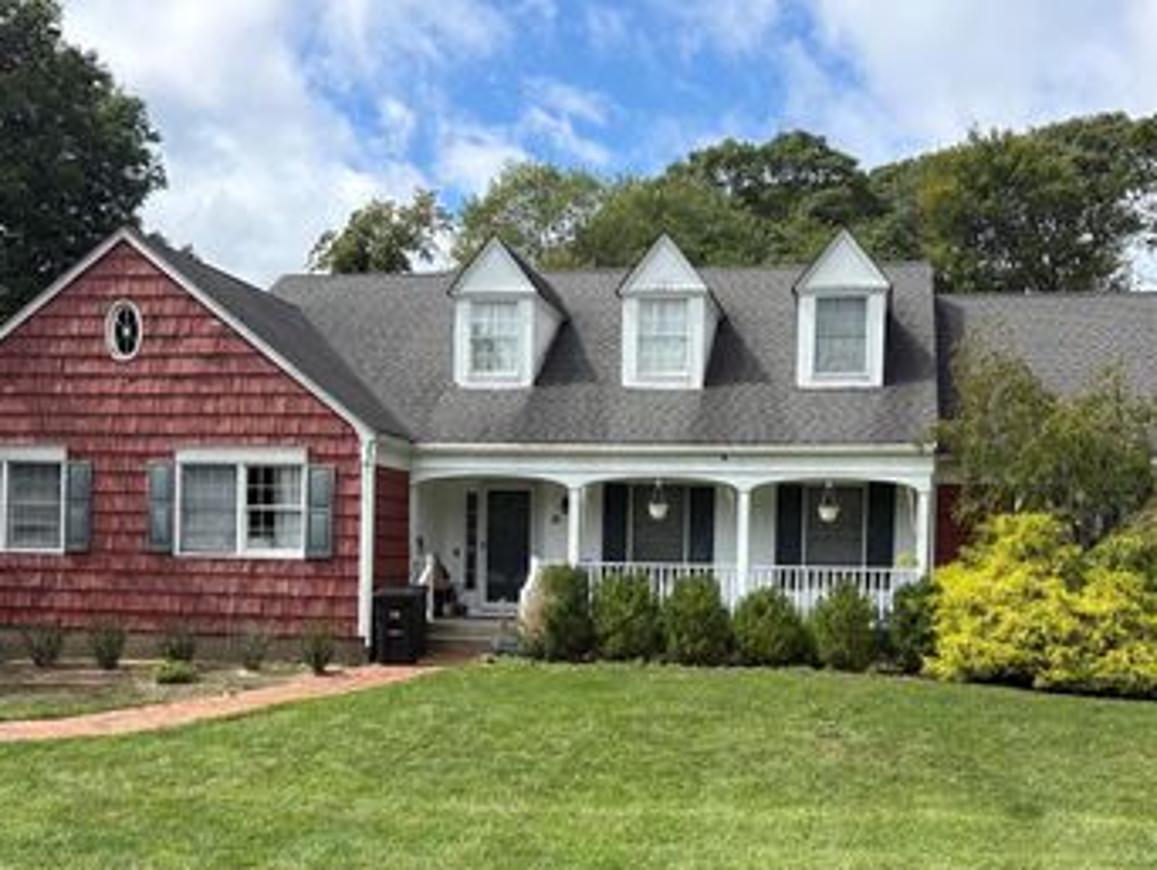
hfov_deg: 48.8
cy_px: 581
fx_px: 1271
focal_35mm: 38
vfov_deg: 37.4
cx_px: 660
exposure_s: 1/2451
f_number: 1.6
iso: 50
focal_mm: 5.96
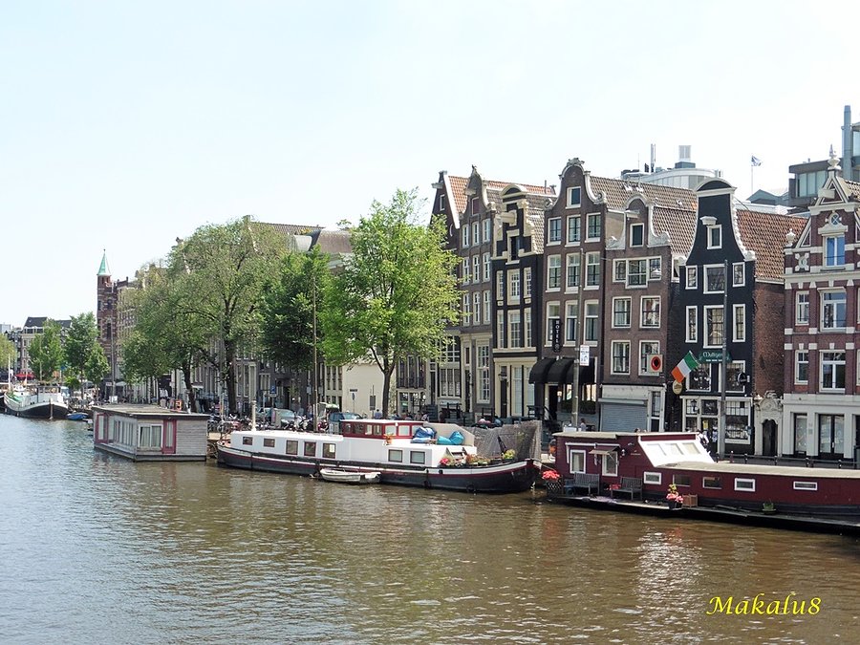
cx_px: 430
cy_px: 322
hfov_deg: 40.4
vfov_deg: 30.9
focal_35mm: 47
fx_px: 1168
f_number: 5
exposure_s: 1/400
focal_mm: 8.5
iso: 100
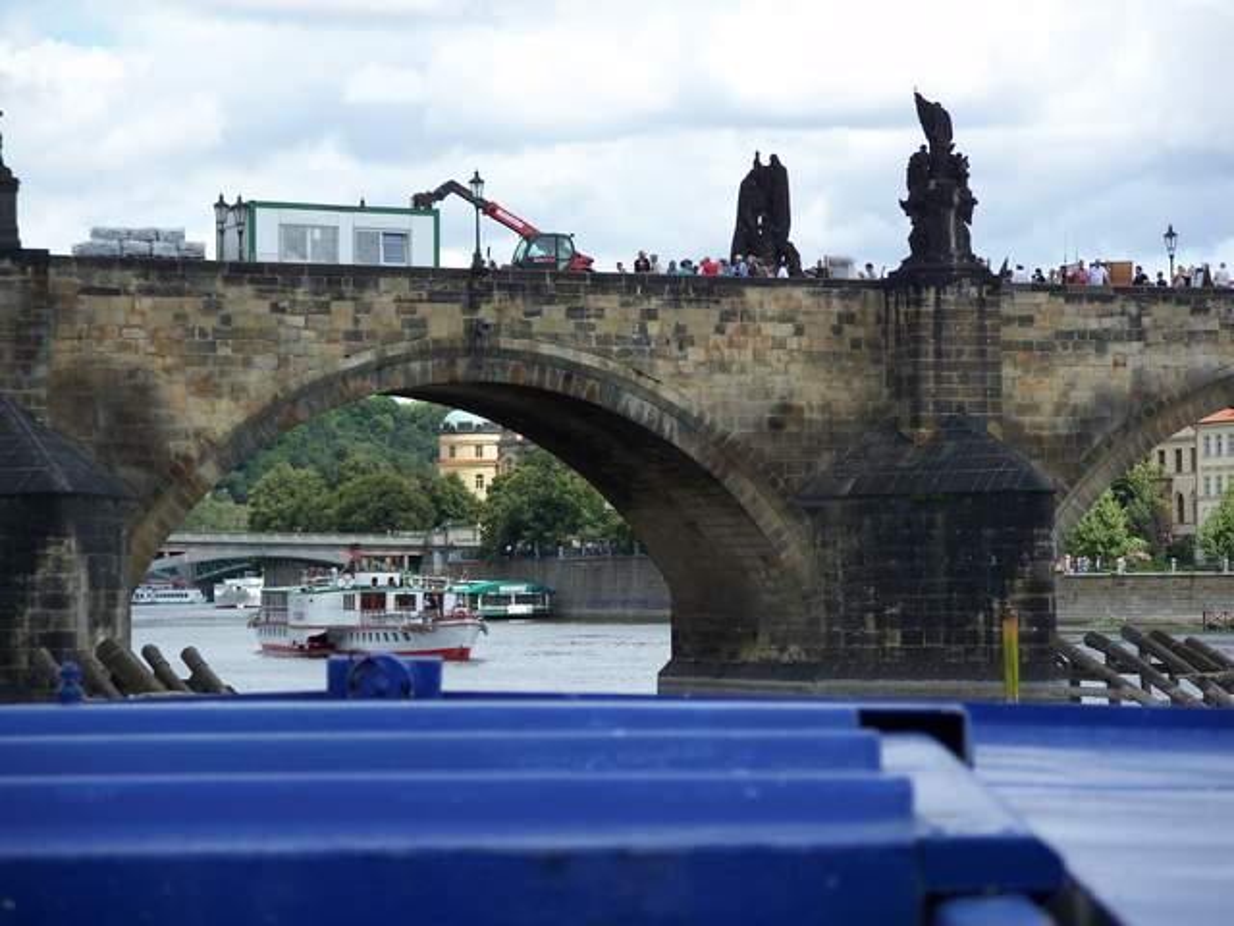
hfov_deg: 14.8
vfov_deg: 11.1
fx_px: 4741
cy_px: 463
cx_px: 617
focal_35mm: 133
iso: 64
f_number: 4
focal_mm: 28
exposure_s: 1/500
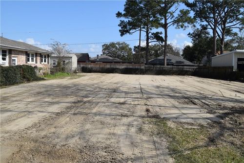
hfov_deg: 61.9
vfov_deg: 43.6
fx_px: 203
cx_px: 122
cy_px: 82
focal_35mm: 30
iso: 200
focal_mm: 20
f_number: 10
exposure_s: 1/400
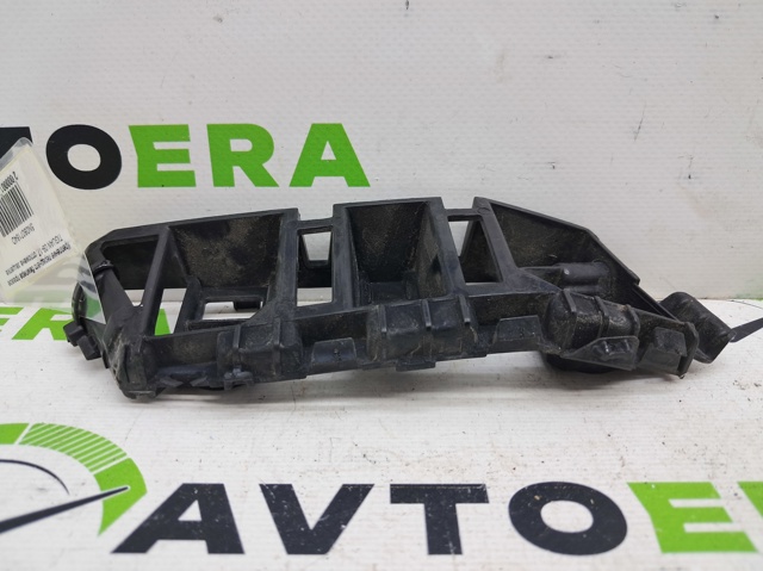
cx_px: 382
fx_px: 595
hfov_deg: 65.4
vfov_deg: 51.3
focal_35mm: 27
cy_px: 286
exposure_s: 1/50
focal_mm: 4
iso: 50
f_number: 1.8
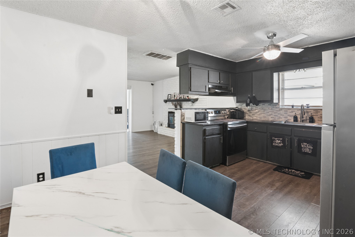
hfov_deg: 96.7
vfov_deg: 73.8
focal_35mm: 16
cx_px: 178
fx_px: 158
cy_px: 118
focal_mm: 16
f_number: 9
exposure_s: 1/1.67
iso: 400
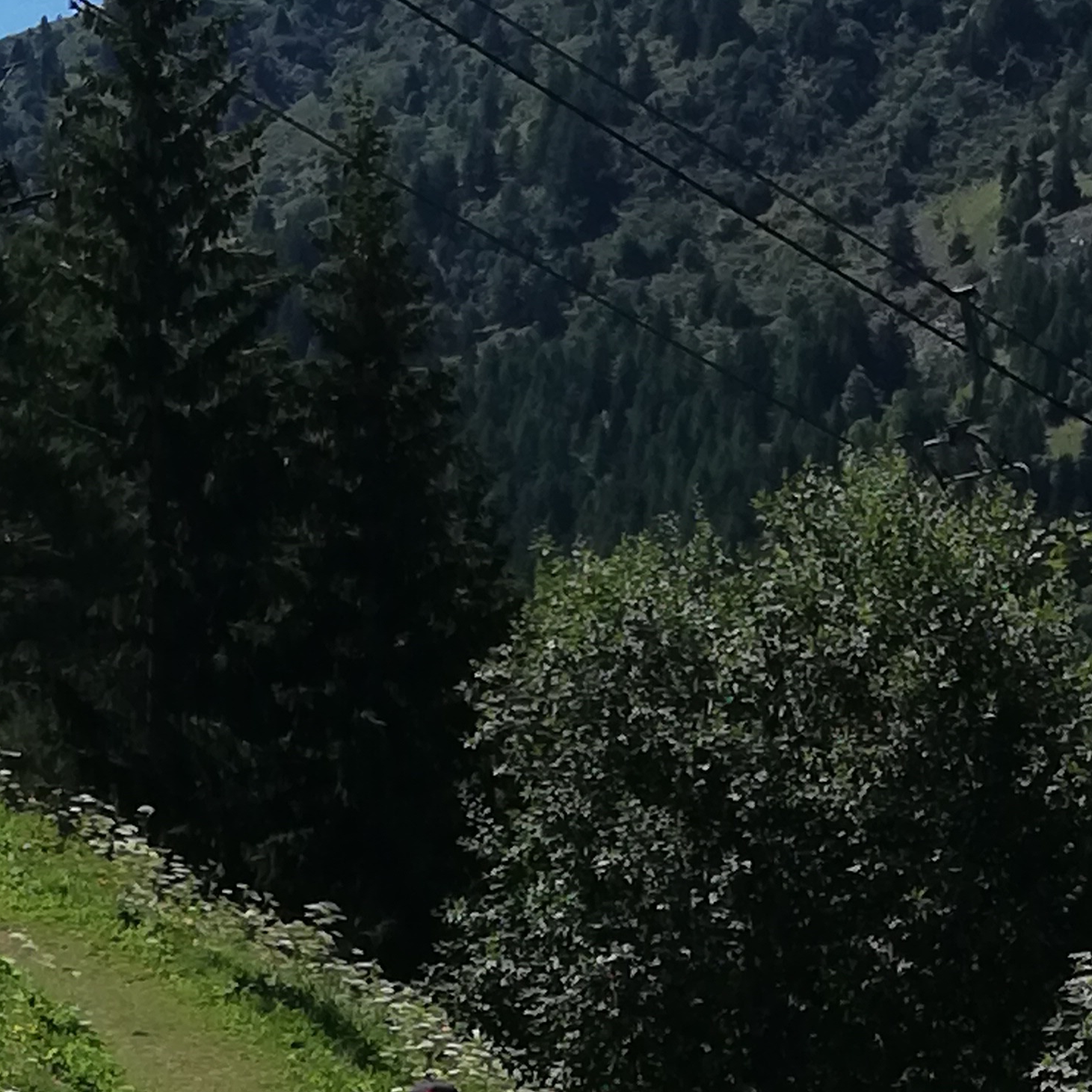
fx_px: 5175
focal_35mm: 145
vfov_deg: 11.6
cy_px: 1522
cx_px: 411
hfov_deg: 12.0
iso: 50
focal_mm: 3.81
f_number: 2.2
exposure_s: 1/1623
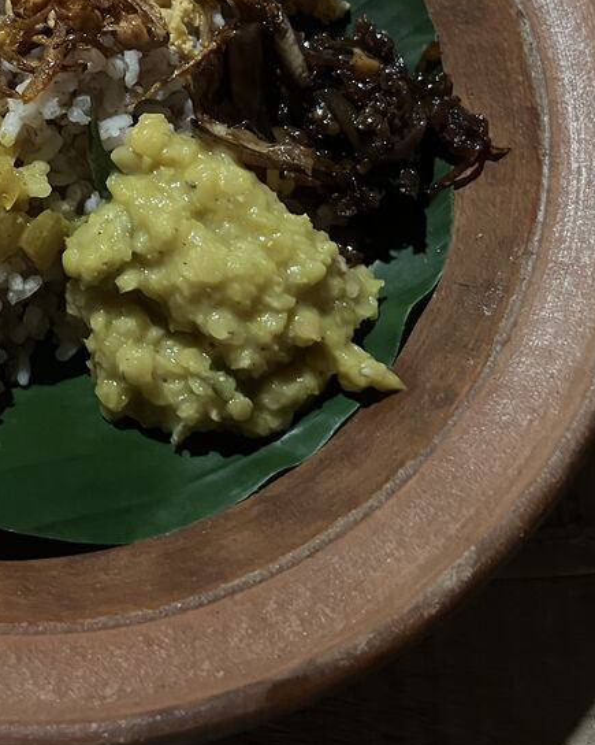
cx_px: 27
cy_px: 174
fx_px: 1233
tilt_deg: -68.0
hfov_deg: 26.0
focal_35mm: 56
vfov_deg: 32.8
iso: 800
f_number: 1.6
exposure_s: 1/25
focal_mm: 5.1
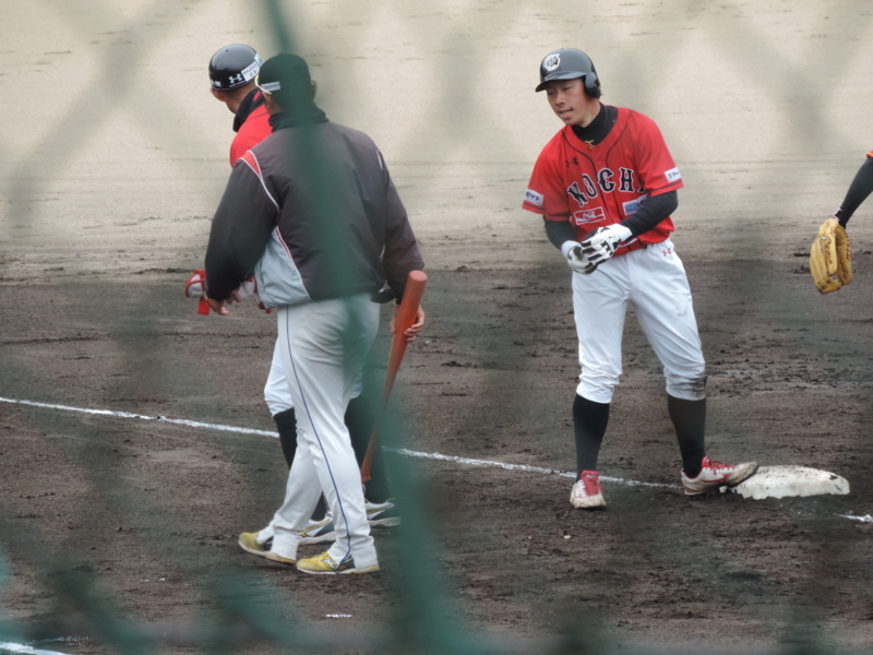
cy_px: 328
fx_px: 11853
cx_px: 436
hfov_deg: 4.2
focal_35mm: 470
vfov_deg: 3.2
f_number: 4.9
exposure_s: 1/250
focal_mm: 83.8
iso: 250
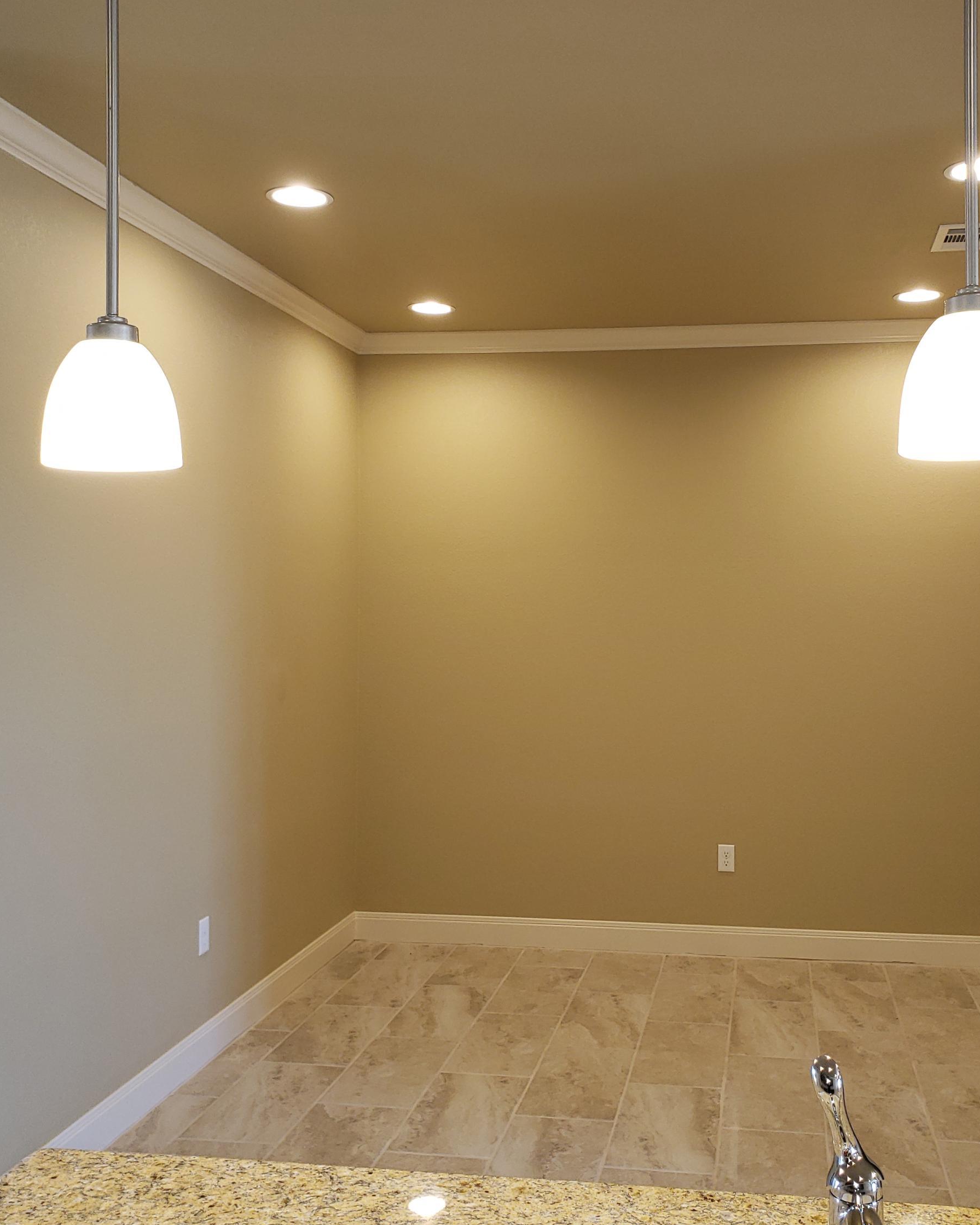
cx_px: 591
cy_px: 613
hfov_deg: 43.1
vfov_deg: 52.8
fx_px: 1233
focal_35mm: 34
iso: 100
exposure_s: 1/24
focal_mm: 4.3
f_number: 2.4
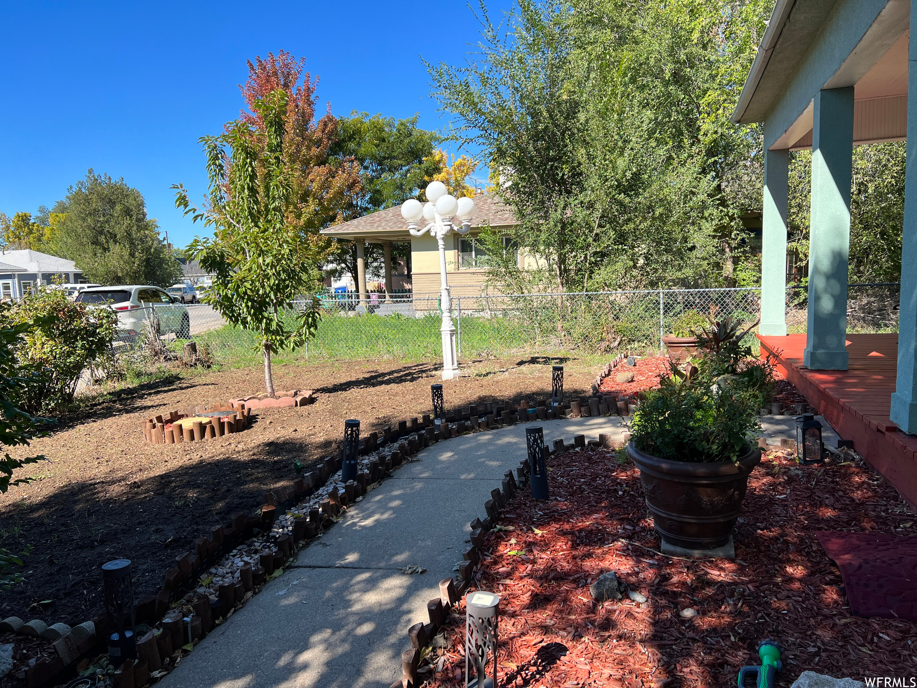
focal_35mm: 26
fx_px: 689
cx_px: 458
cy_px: 344
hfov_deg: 67.3
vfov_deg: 53.1
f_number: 1.5
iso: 50
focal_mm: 5.7
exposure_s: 1/1645
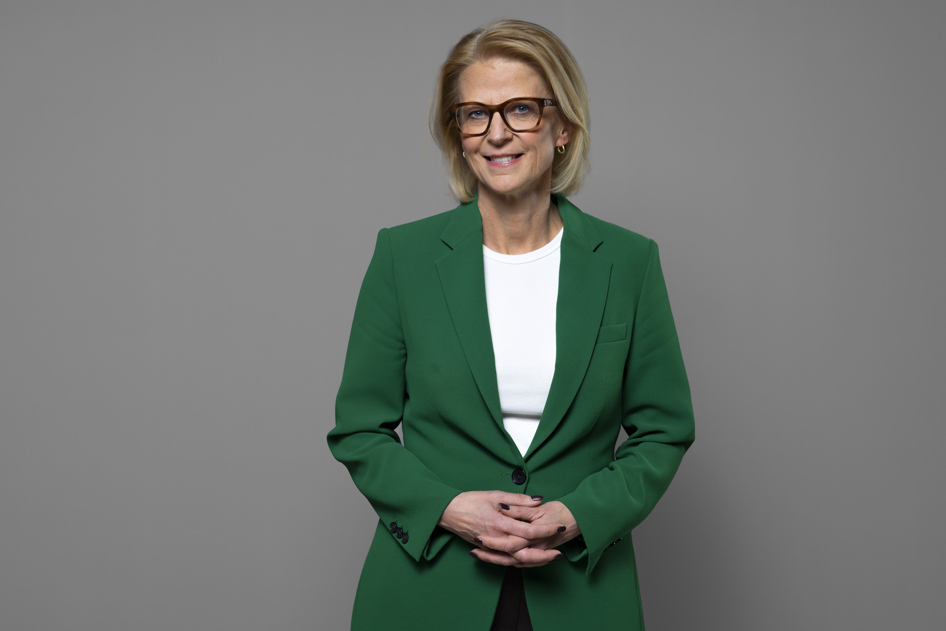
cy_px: 314
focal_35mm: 51
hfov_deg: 38.9
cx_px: 466
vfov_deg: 26.5
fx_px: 1340
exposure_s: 1/200
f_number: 4.5
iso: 160
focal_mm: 50
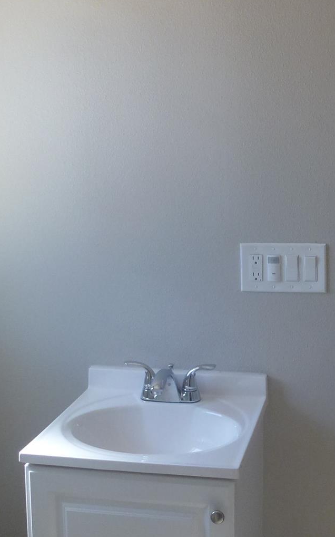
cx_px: 266
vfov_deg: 39.9
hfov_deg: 25.4
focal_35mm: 50
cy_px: 192
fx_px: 731
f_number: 3.3
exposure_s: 1/60
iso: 160
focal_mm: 4.3
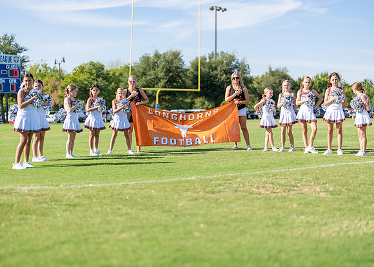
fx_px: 556
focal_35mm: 52
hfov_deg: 37.2
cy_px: 134
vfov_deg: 27.0
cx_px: 187
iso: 100
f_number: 1.2
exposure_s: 1/4000
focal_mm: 50
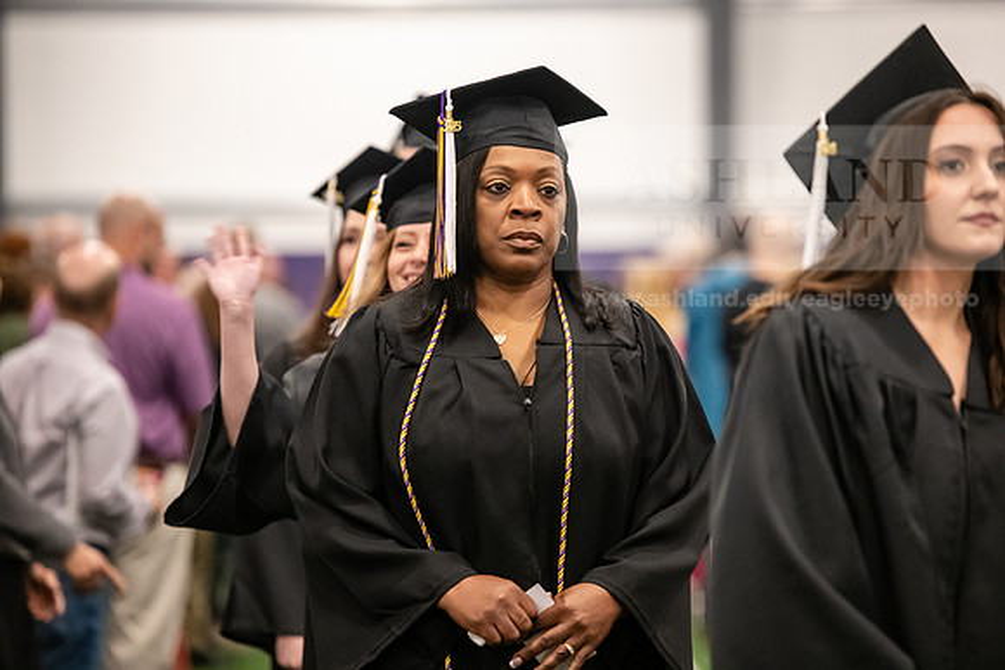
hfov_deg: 12.1
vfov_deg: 8.1
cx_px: 502
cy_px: 335
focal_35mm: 170
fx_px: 4747
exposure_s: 1/200
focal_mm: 170
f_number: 3.2
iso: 3200
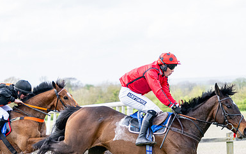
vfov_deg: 8.9
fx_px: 993
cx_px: 109
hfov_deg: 14.1
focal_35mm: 148
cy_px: 115
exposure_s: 1/1250
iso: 400
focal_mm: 70
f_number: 3.5
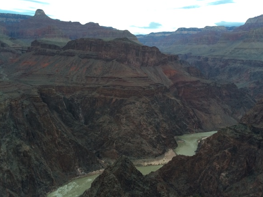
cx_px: 122
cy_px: 94
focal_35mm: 32
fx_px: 243
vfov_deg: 44.1
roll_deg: -1.0
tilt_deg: -8.7
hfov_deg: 56.8
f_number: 2.2
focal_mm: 4.15
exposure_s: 1/30
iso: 40
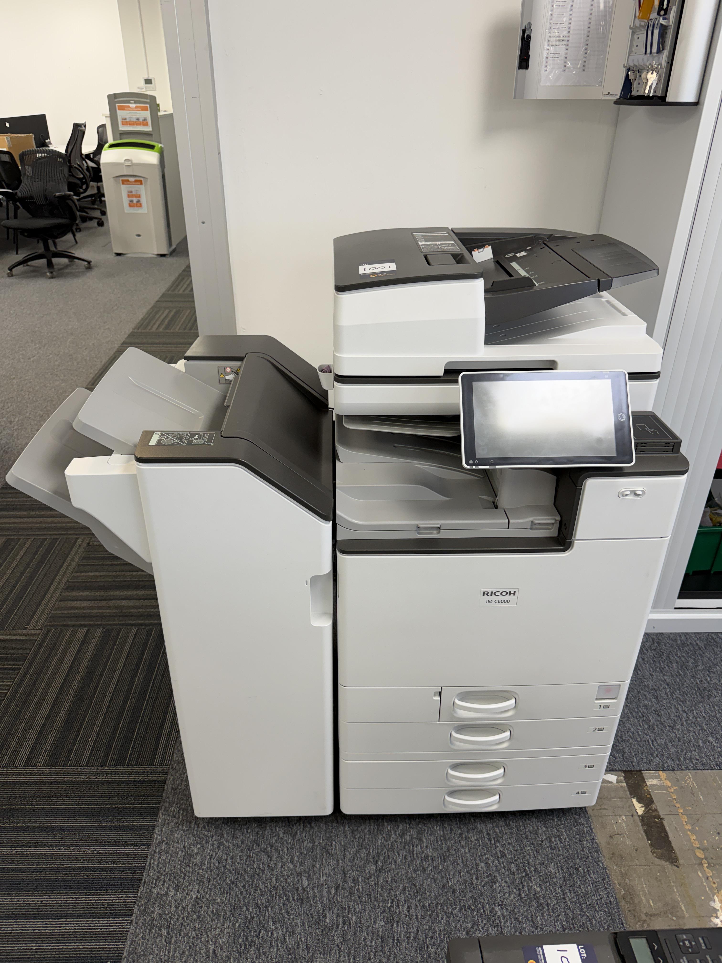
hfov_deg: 56.8
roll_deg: -0.9
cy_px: 482
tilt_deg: -30.1
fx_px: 667
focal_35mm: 24
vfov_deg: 71.6
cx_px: 361
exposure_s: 1/100
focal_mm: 6.76
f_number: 1.78
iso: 100
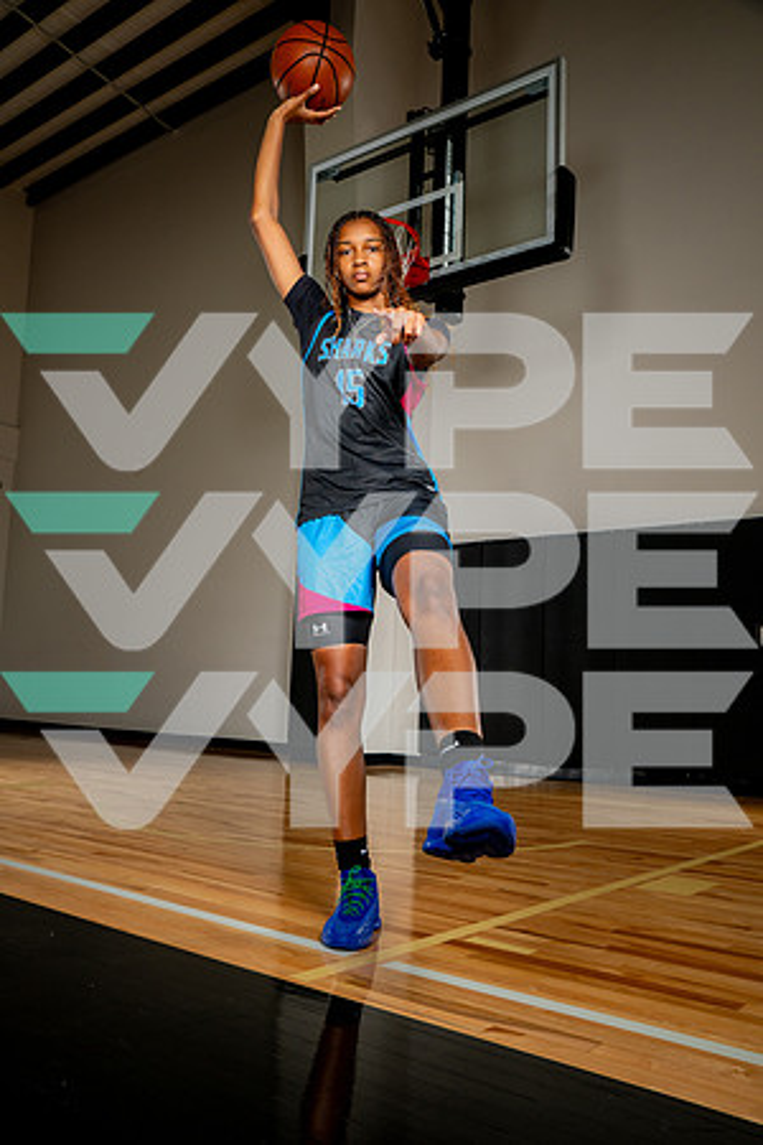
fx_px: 1017
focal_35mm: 32
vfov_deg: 58.7
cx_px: 382
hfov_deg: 41.1
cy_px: 572
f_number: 8
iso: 250
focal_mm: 32
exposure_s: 1/500
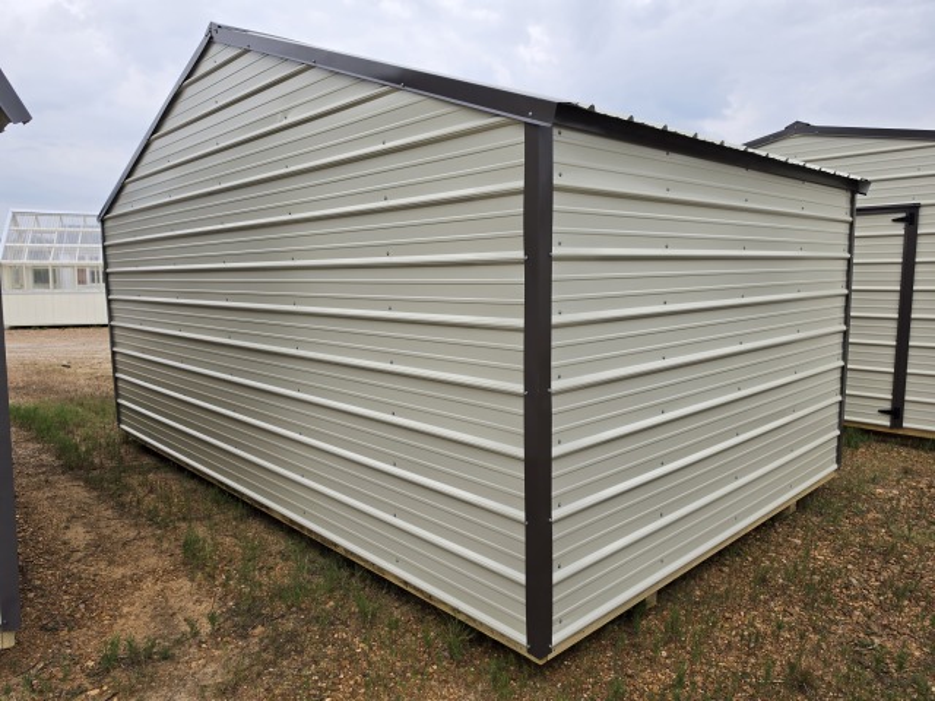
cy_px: 350
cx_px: 468
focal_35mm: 23
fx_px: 621
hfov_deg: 73.9
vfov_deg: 58.9
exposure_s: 1/4648
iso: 64
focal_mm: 6.5
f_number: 1.4
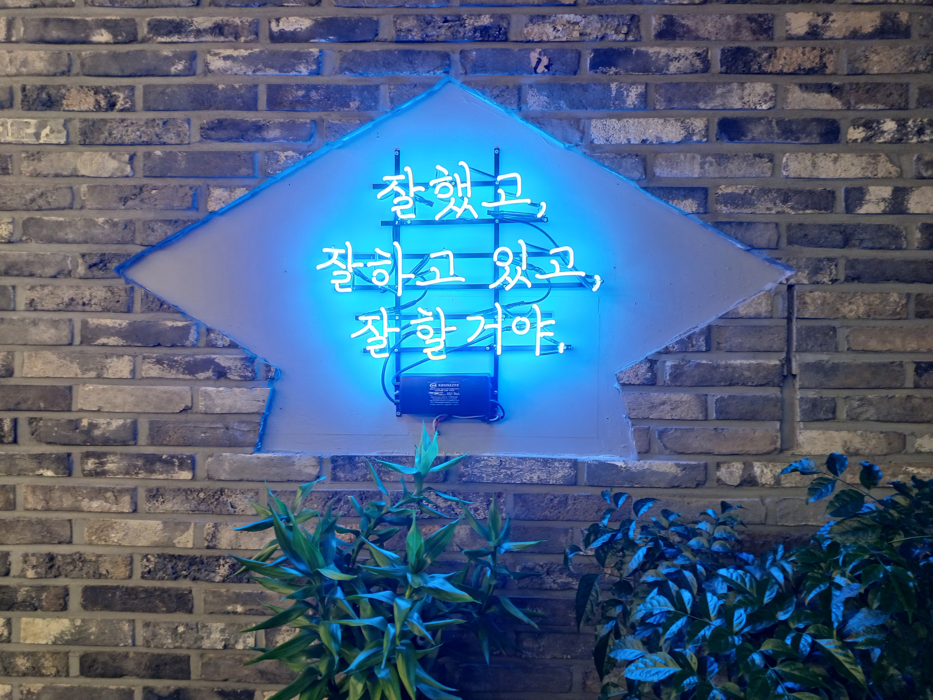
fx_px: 620
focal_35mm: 23
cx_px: 466
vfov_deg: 58.9
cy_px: 350
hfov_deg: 73.9
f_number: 1.8
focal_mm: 5.06
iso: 200
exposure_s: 1/30
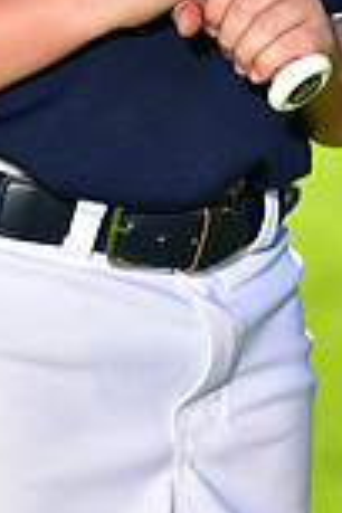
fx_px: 10815
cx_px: 42
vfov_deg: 2.7
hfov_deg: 1.8
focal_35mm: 759
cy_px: -168
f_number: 5.6
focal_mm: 200
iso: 80
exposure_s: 1/250
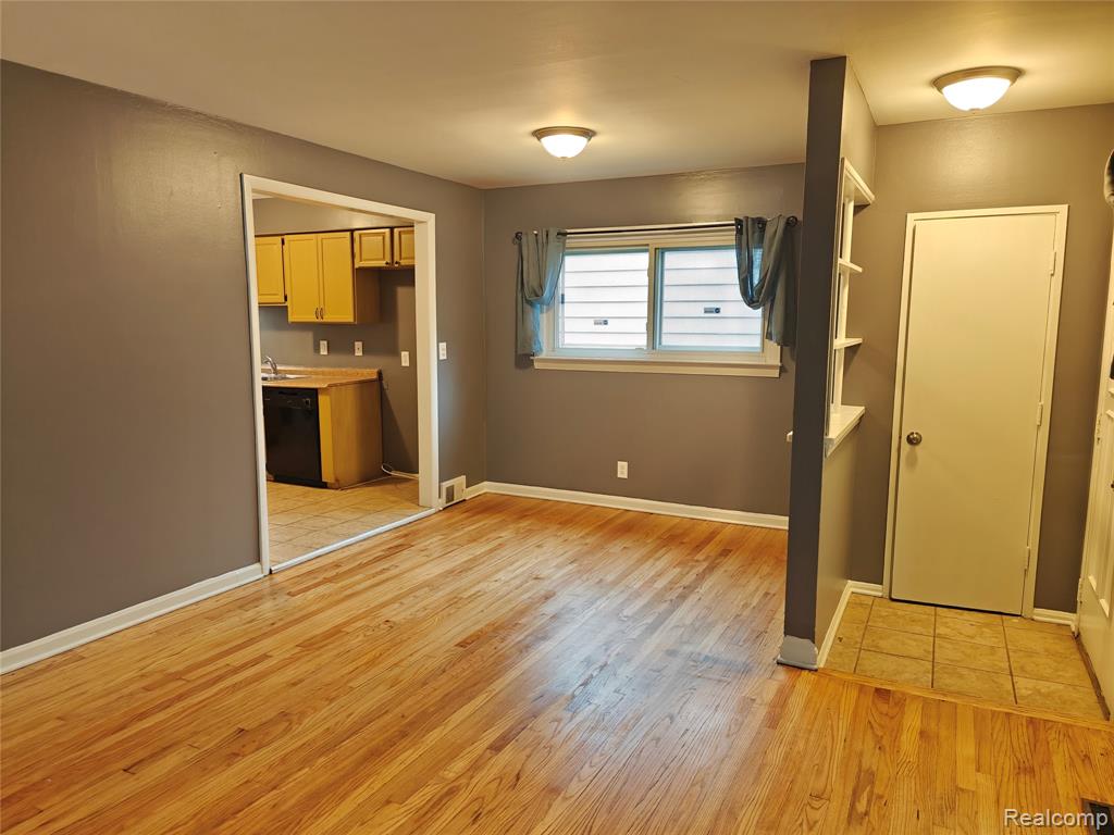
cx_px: 557
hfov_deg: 73.9
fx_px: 740
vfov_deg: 58.9
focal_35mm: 23
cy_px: 418
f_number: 1.6
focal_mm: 6.06
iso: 1600
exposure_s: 1/120
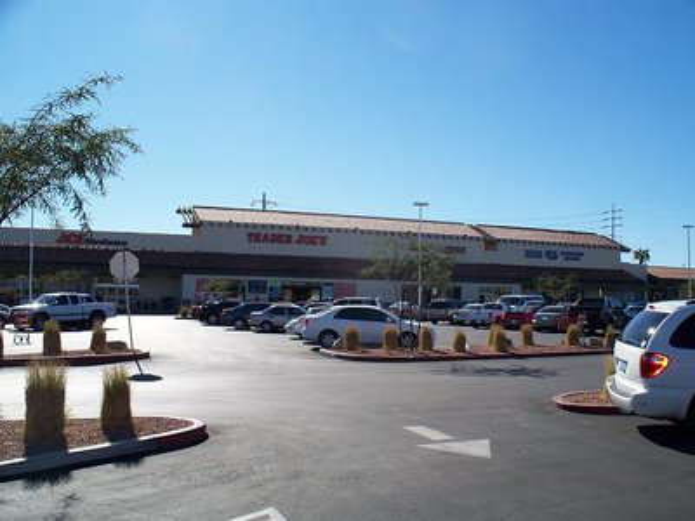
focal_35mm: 35
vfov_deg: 40.7
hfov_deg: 52.6
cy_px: 260
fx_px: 703
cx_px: 348
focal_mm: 7.54
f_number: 4.8
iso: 80
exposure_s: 1/500
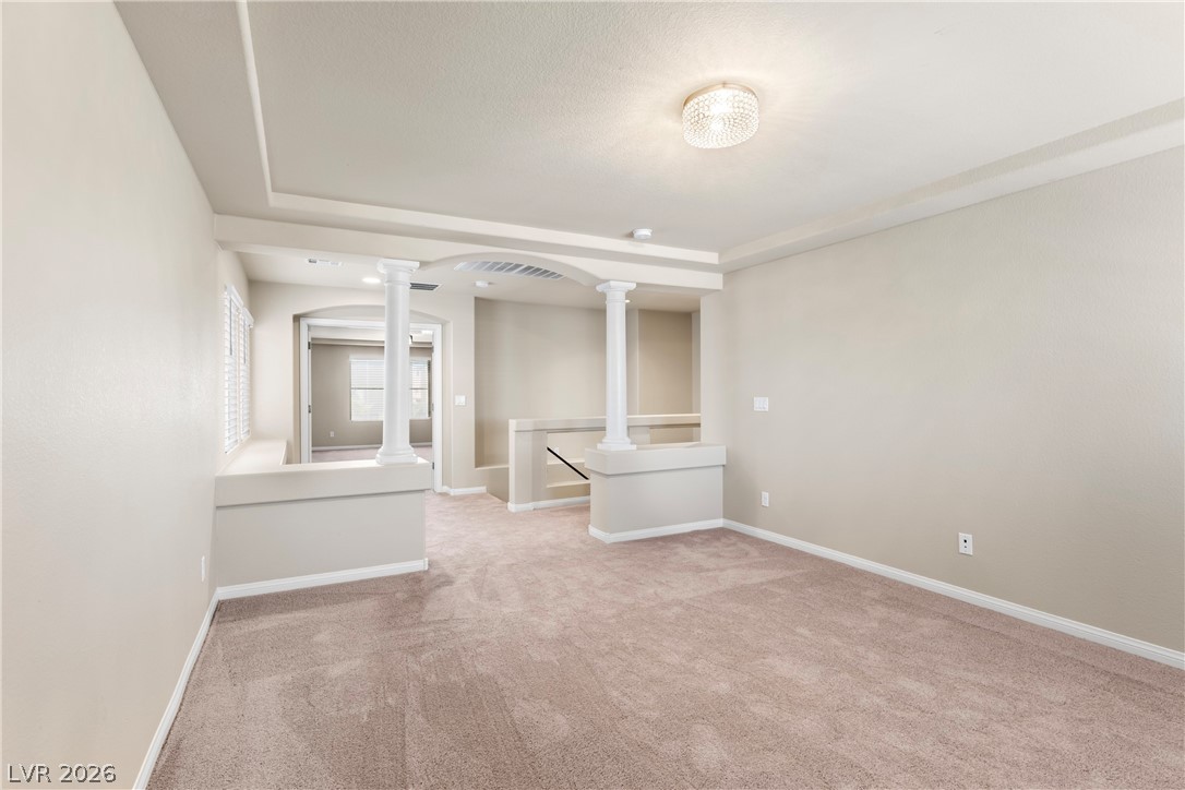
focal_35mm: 17
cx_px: 592
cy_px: 395
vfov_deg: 70.4
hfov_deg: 93.3
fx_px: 560
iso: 400
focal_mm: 17
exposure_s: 1/25
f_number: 8
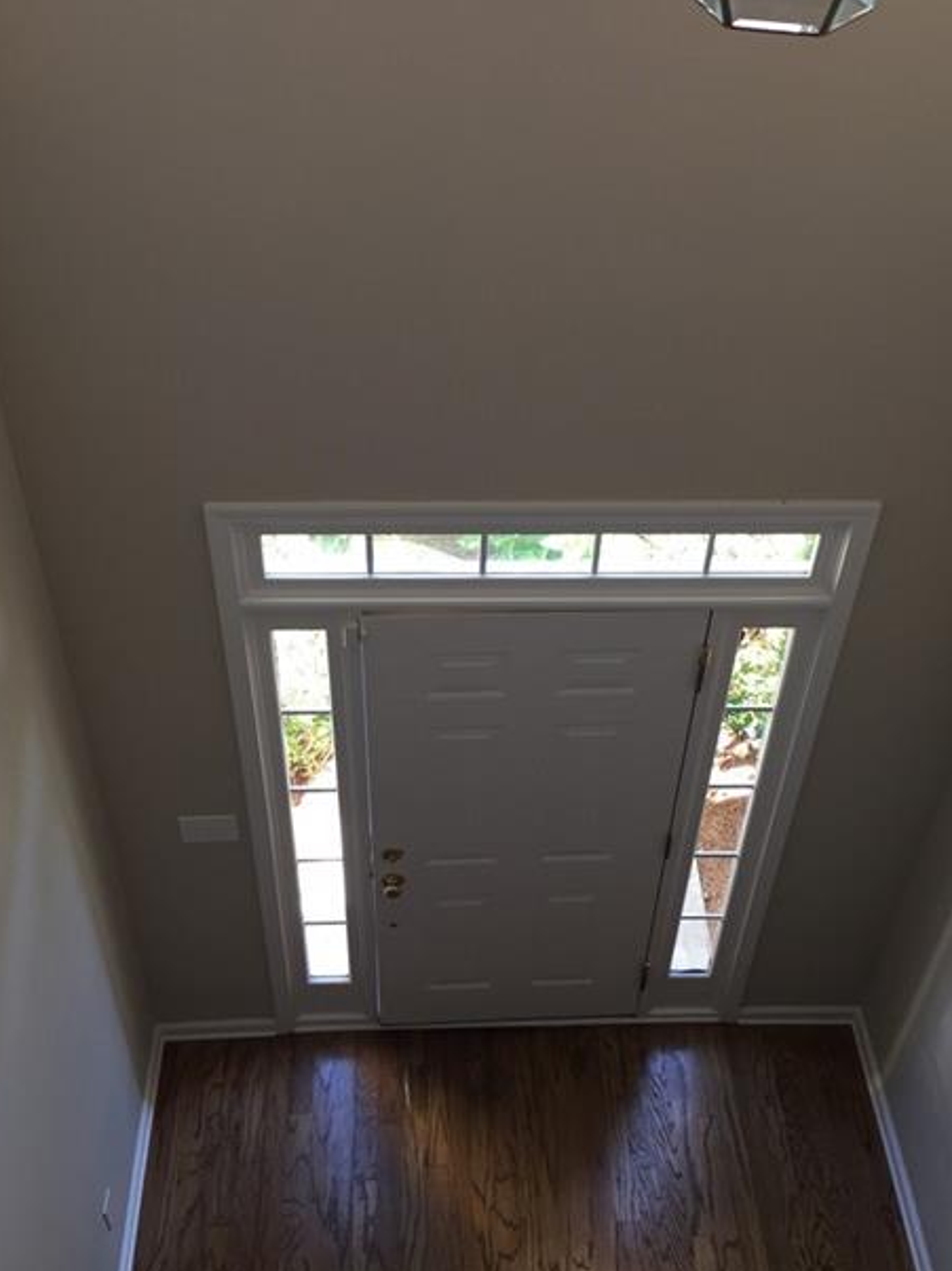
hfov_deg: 38.6
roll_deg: -1.5
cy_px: 606
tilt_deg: -43.5
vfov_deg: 50.1
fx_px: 1358
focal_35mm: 37
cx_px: 481
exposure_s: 1/60
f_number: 2.2
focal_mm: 4.15
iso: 40
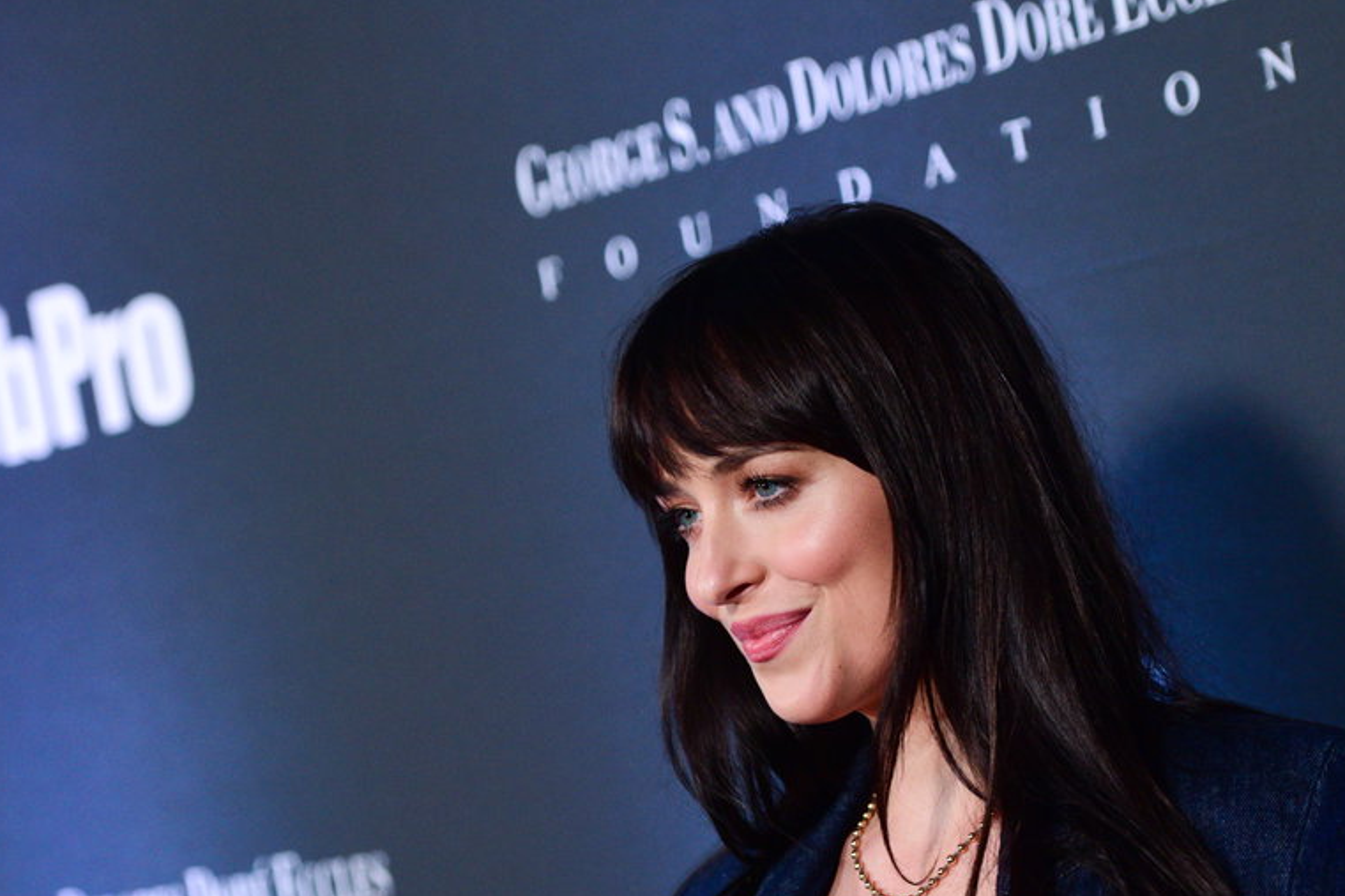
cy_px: 651
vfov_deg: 9.6
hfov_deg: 14.4
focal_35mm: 142
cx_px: 813
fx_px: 5304
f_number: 3.2
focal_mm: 90
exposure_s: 1/200
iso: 2000
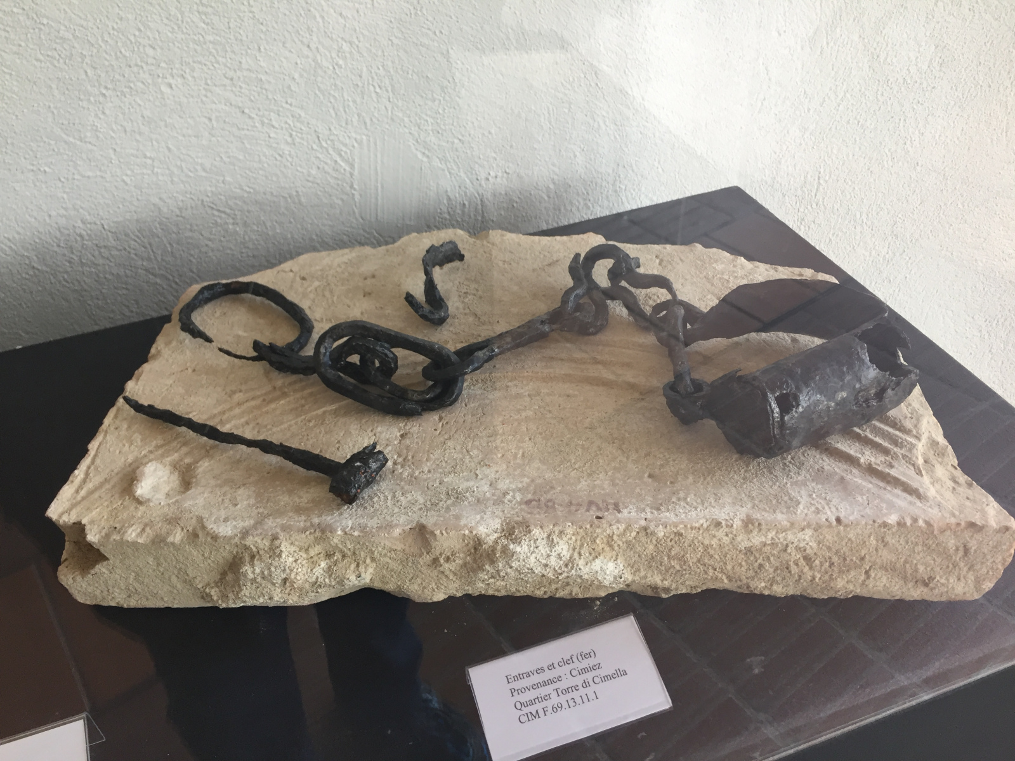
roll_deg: +3.8
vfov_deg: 48.2
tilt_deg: -39.3
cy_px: 380
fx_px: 850
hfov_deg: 61.7
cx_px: 508
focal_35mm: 29
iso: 32
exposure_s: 1/33
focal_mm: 4.15
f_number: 2.2
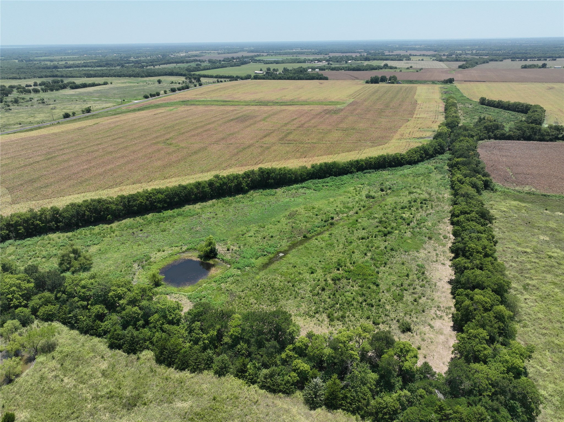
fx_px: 391
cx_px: 282
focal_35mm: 24
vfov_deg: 56.8
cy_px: 211
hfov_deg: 71.6
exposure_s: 1/1600
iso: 120
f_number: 2.8
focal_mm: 12.29
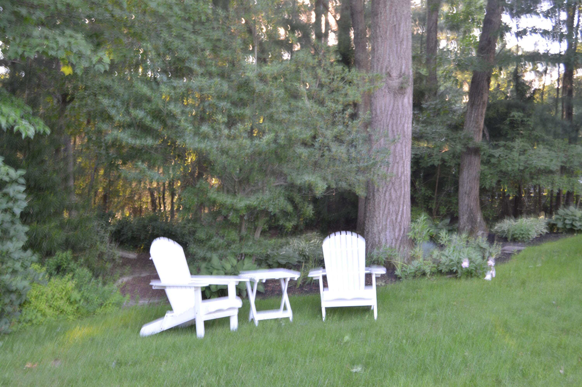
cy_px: 194
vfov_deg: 28.9
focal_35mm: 46
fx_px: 751
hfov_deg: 42.4
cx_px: 291
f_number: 6.3
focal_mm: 31
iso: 100
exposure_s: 1/5
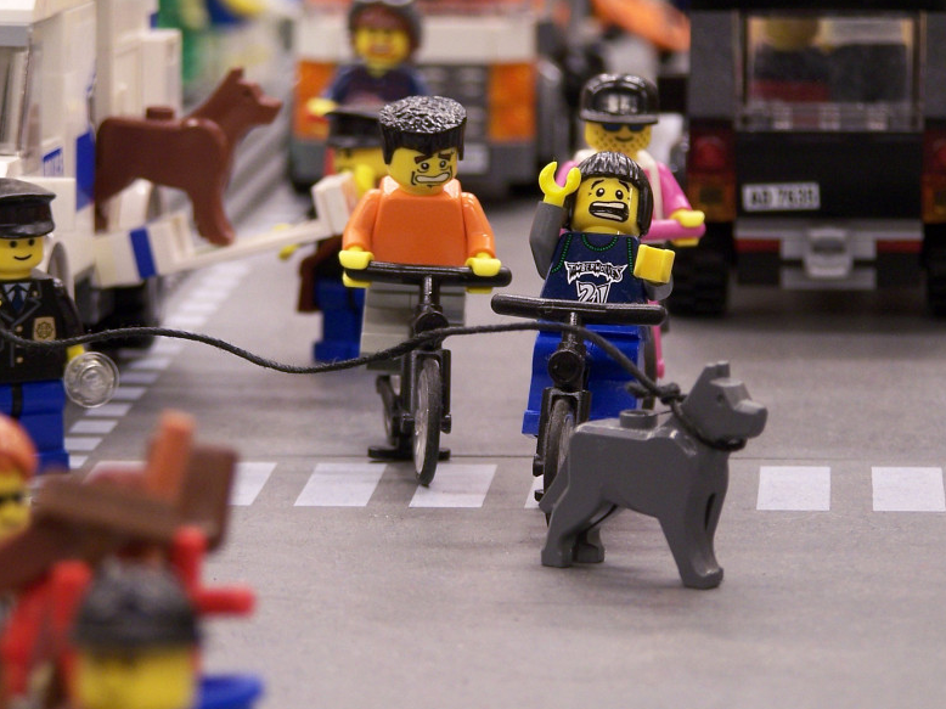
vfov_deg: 8.1
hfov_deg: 10.8
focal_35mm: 183
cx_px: 482
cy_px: 338
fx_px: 5000
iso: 80
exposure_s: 1/2
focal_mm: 23.1
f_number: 3.2
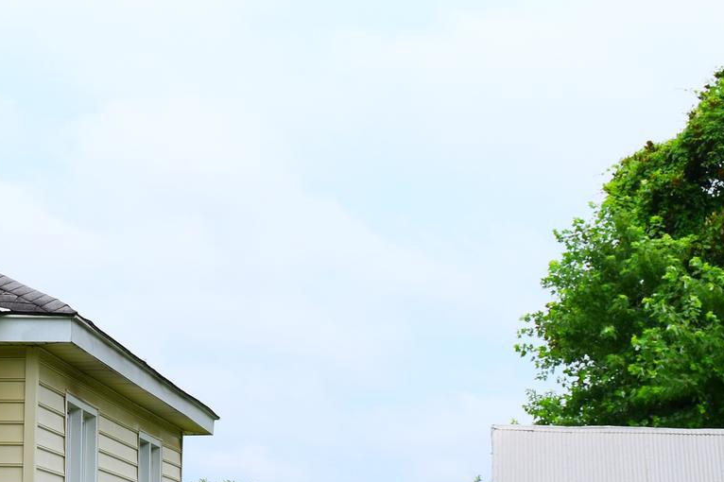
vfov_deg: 12.6
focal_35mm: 108
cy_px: 396
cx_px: -27
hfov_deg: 18.3
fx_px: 2178
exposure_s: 1/250
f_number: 8
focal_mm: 27
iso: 100
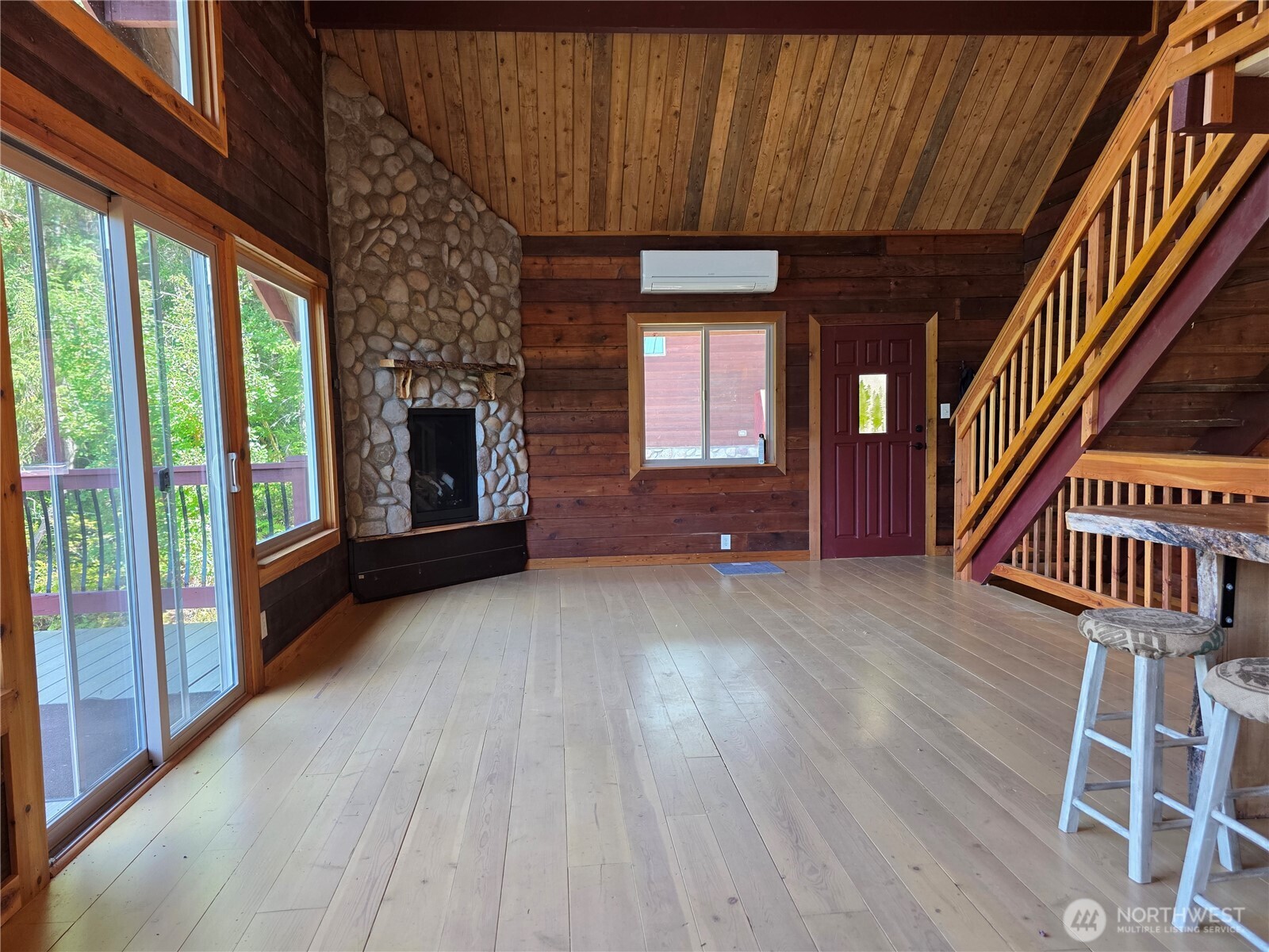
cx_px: 634
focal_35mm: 23
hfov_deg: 73.9
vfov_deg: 58.9
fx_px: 843
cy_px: 476
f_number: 1.7
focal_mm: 6.3
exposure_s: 1/120
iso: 160
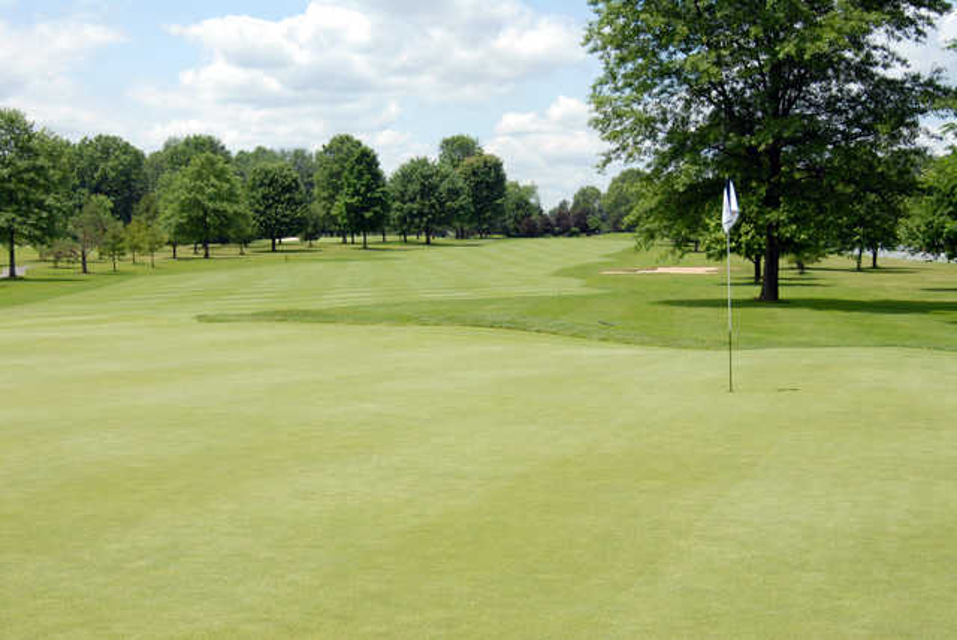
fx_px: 1397
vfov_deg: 25.8
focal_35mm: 52
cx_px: 478
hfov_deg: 37.8
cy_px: 320
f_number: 8
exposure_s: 1/320
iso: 200
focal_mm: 35
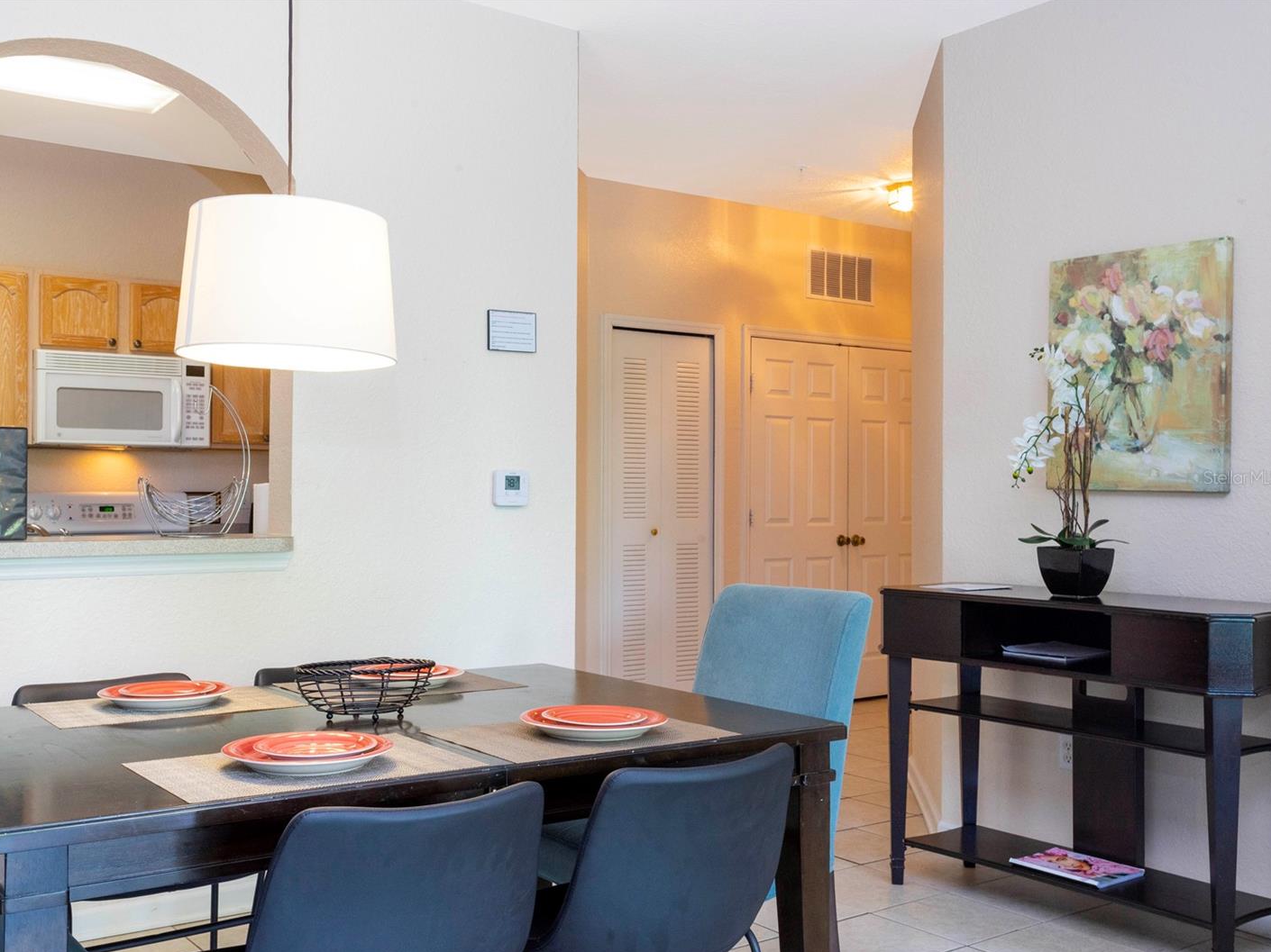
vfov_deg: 39.6
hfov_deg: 51.3
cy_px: 477
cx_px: 562
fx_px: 1322
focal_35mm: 36
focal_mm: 33
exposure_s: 1/5
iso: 1000
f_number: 16
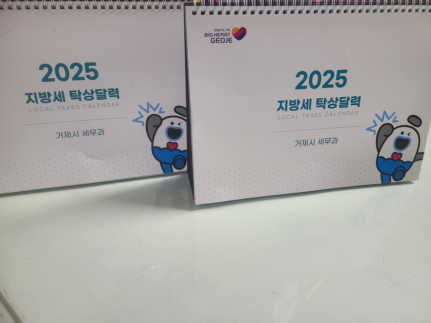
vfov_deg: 53.1
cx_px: 216
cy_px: 162
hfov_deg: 67.3
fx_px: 324
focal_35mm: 26
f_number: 1.8
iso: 200
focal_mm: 5.4
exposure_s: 1/60
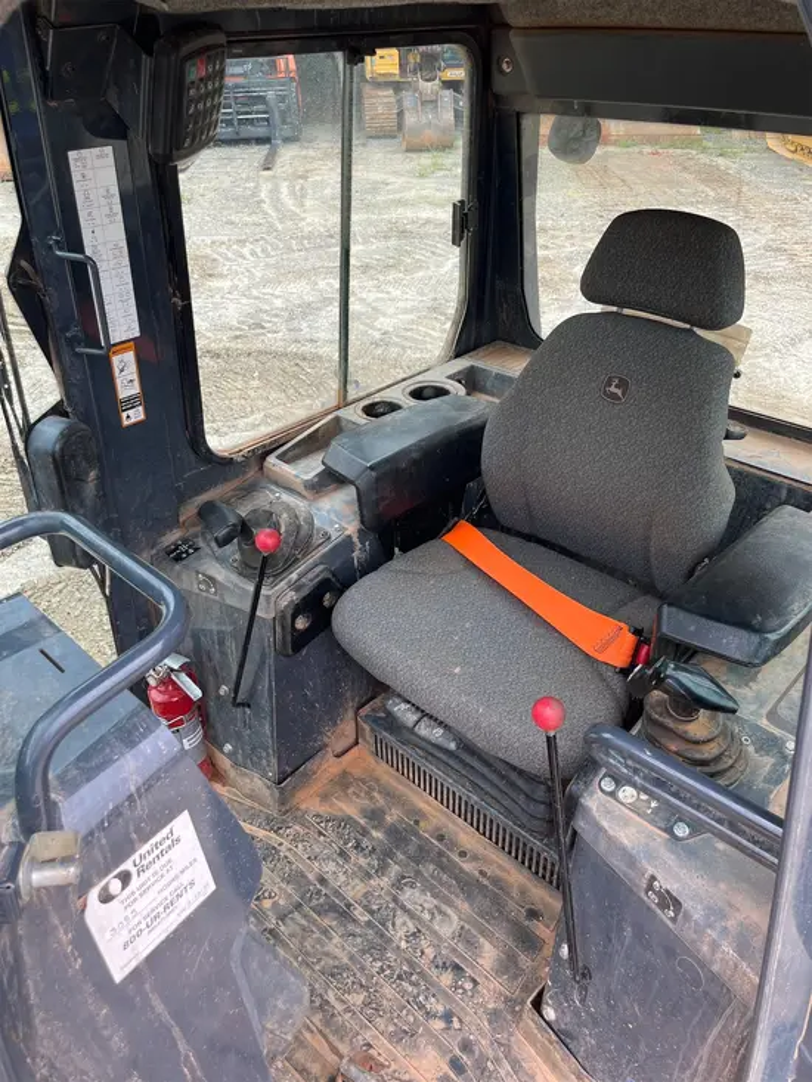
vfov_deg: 67.3
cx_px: 406
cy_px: 541
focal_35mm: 26
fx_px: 813
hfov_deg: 53.1
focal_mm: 5.1
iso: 40
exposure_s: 1/181
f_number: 1.6
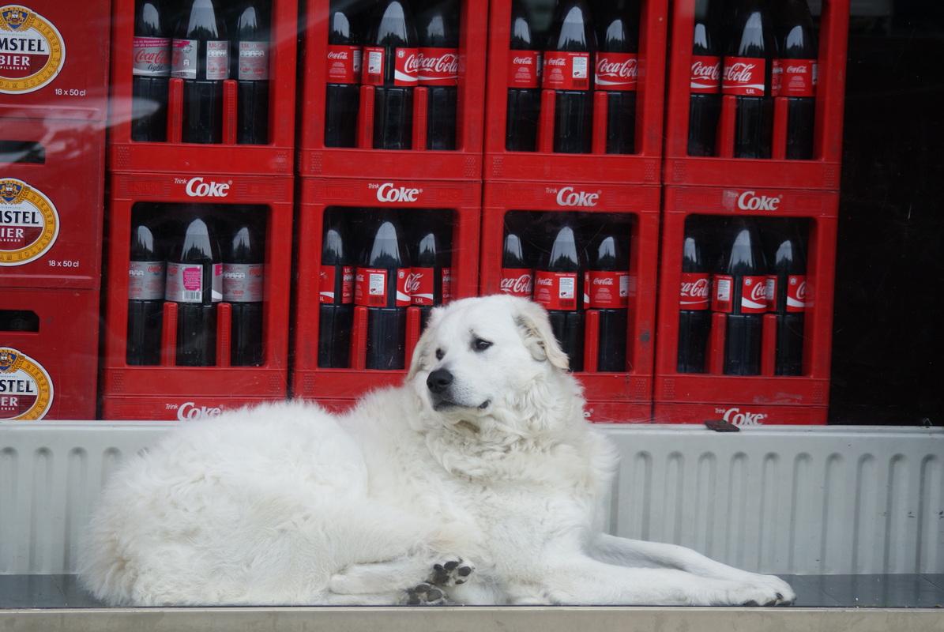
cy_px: 316
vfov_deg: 9.2
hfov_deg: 13.7
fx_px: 3938
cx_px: 472
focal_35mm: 150
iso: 100
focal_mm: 100
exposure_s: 1/125
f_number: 4
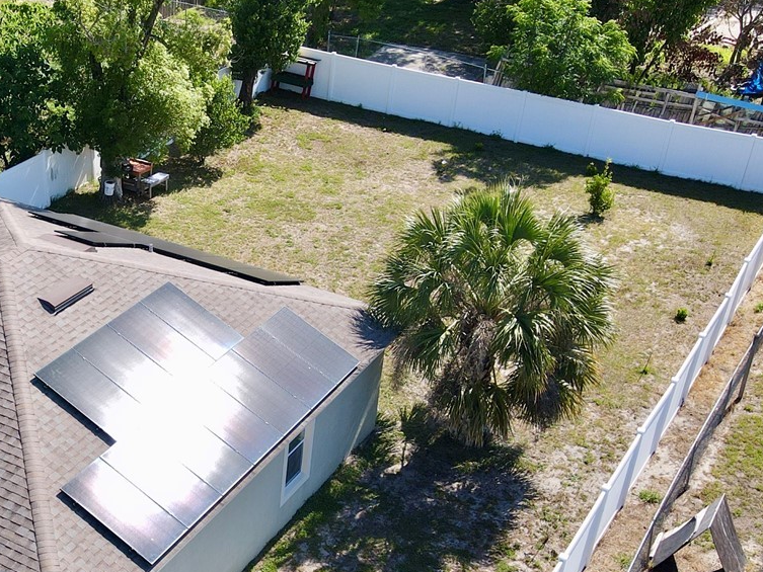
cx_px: 101
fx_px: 1124
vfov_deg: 28.3
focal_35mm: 51
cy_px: 400
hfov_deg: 35.6
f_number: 2.8
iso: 100
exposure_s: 1/350
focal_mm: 4.5
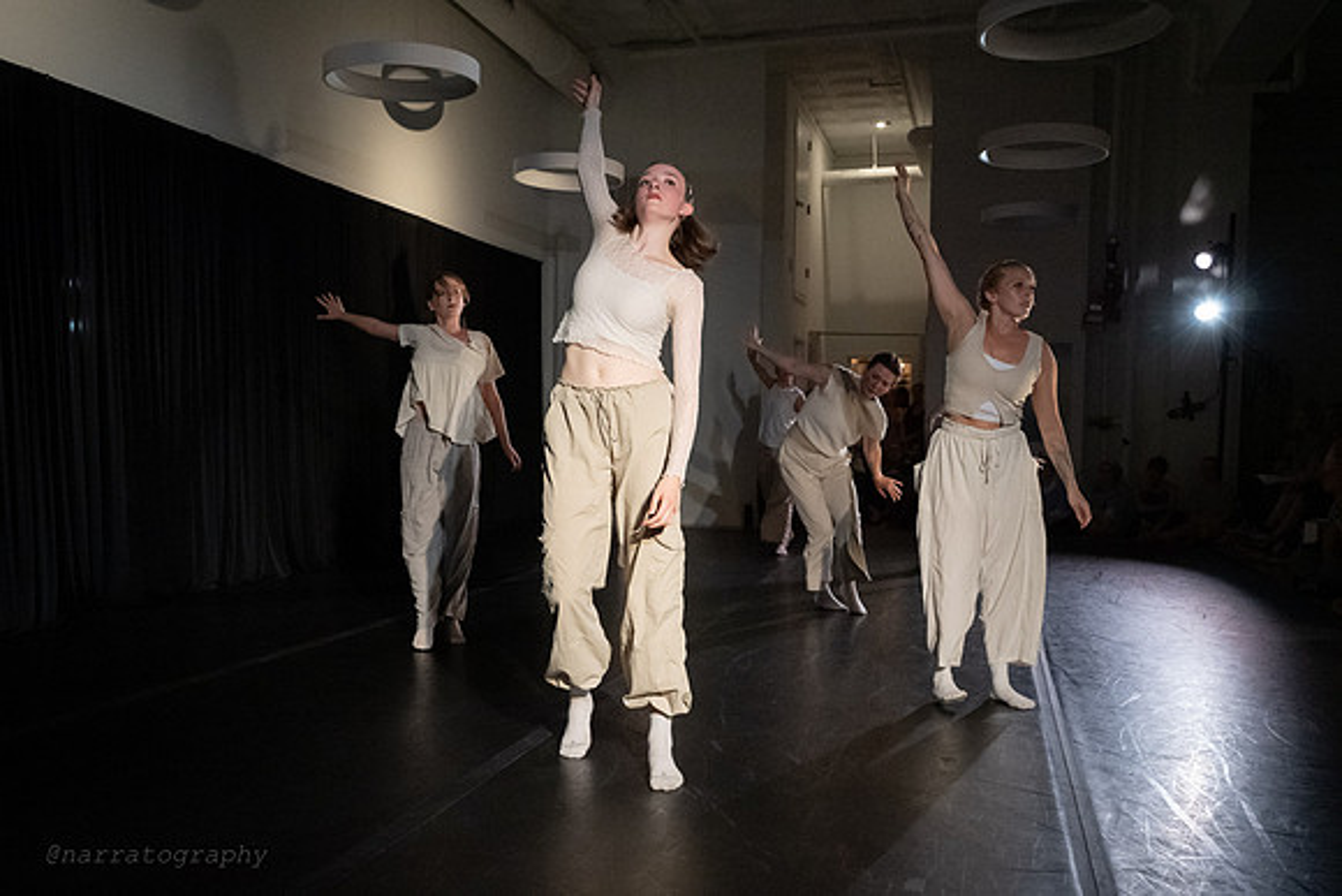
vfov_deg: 40.4
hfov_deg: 57.6
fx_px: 1217
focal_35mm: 33
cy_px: 491
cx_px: 595
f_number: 5
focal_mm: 28
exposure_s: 1/500
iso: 6400
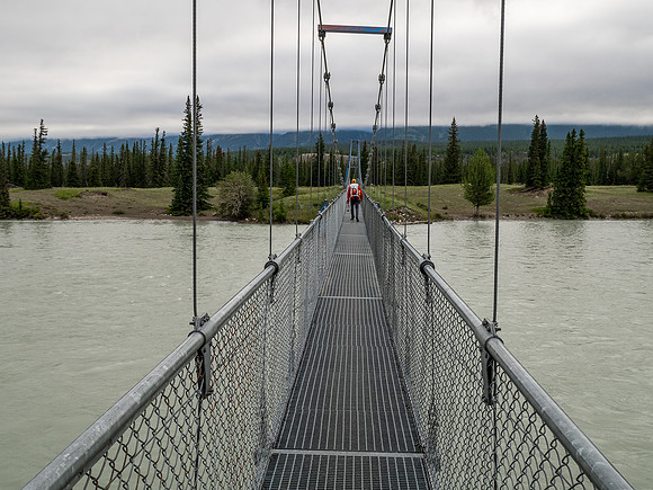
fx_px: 633
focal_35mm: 34
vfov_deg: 42.3
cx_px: 326
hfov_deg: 54.6
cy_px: 245
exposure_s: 1/160
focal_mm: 16
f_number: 8
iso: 200
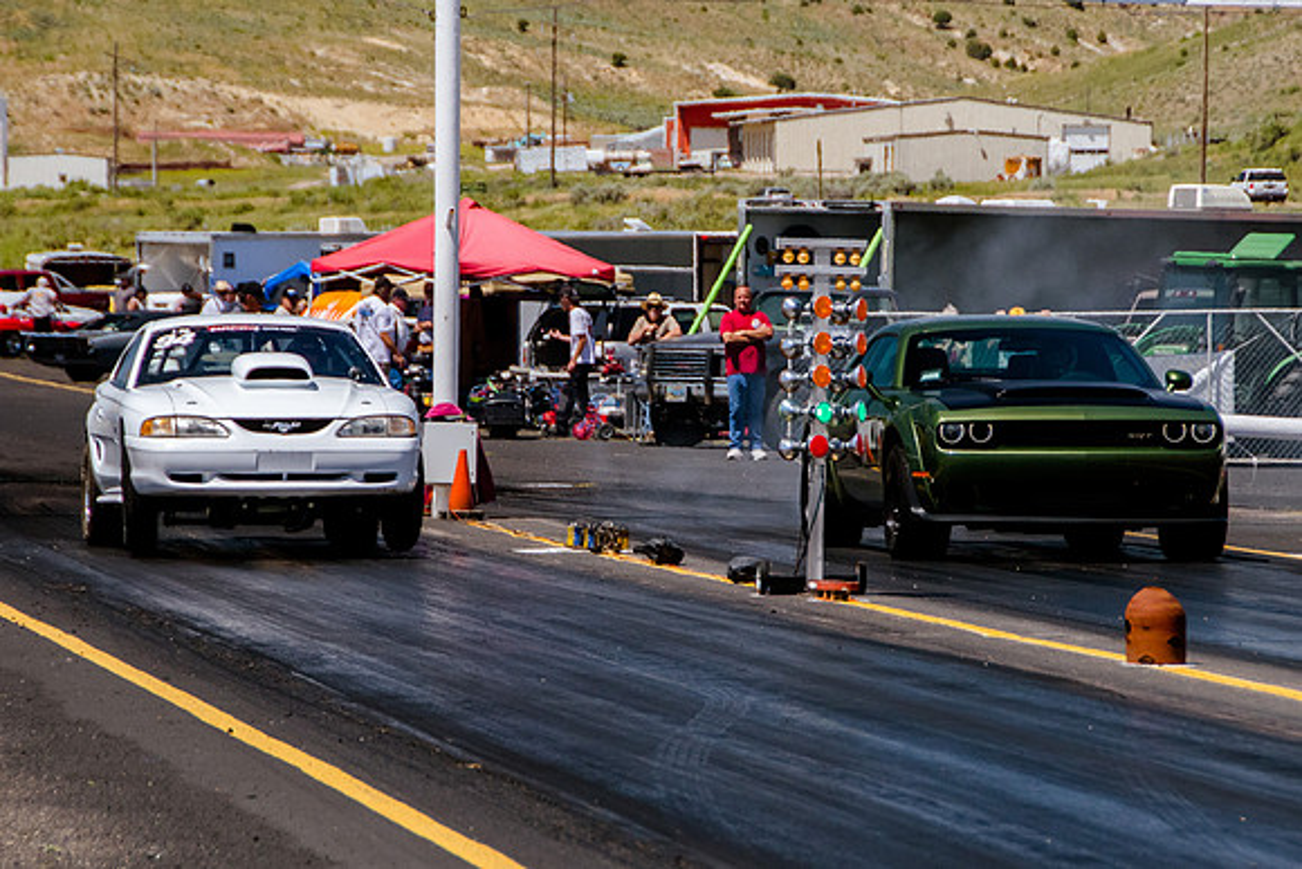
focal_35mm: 262
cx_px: 704
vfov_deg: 5.3
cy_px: 411
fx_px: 9467
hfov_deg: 7.9
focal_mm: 130
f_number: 5.6
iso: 400
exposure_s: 1/2000
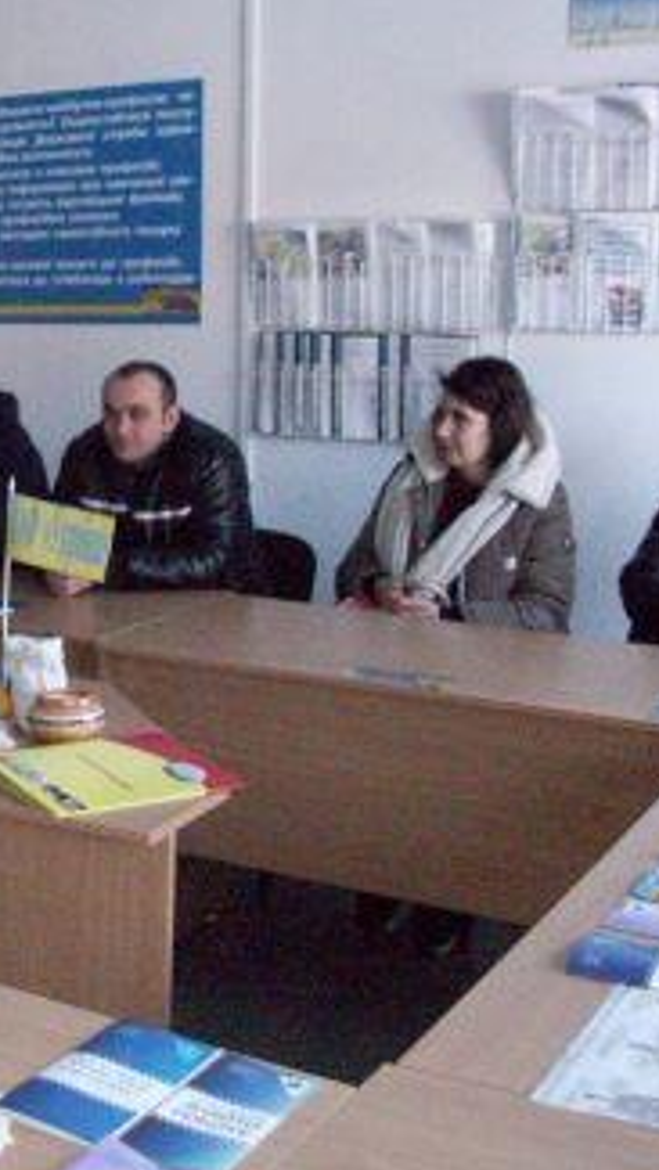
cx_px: -11
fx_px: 1583
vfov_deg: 40.6
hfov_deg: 22.5
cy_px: 572
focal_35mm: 51
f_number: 2.8
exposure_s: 1/128
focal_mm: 5.7
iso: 800
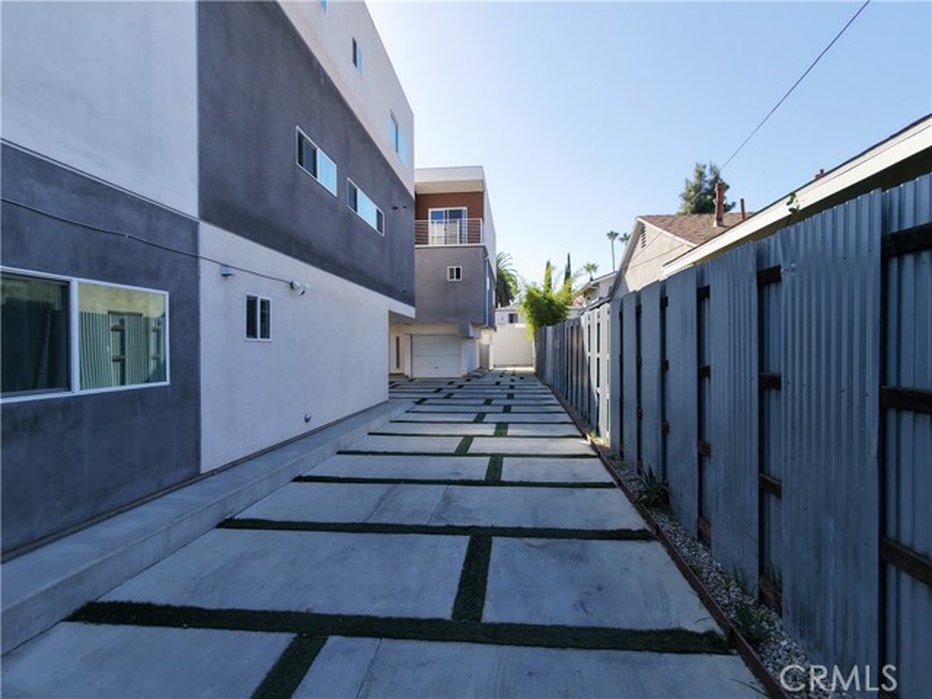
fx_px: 431
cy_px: 350
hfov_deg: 94.5
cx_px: 466
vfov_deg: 78.1
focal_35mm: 16
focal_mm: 3.05
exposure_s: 1/320
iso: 100
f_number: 2.2
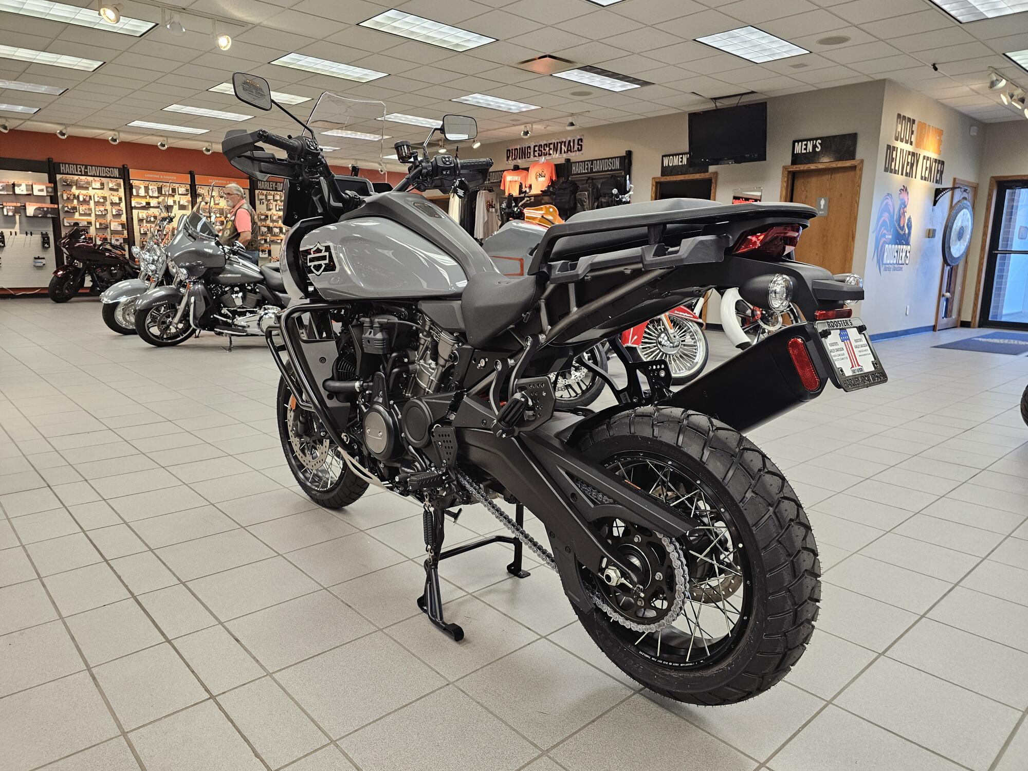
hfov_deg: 73.9
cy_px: 386
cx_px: 514
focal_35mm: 23
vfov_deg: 58.9
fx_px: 683
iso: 320
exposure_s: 1/120
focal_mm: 6.3
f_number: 1.7
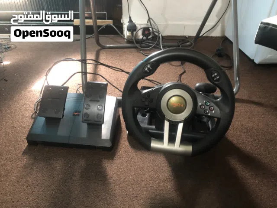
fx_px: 224
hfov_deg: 63.4
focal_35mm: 28
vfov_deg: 49.7
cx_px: 138
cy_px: 104
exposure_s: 1/5
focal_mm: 3.99
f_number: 1.8
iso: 80
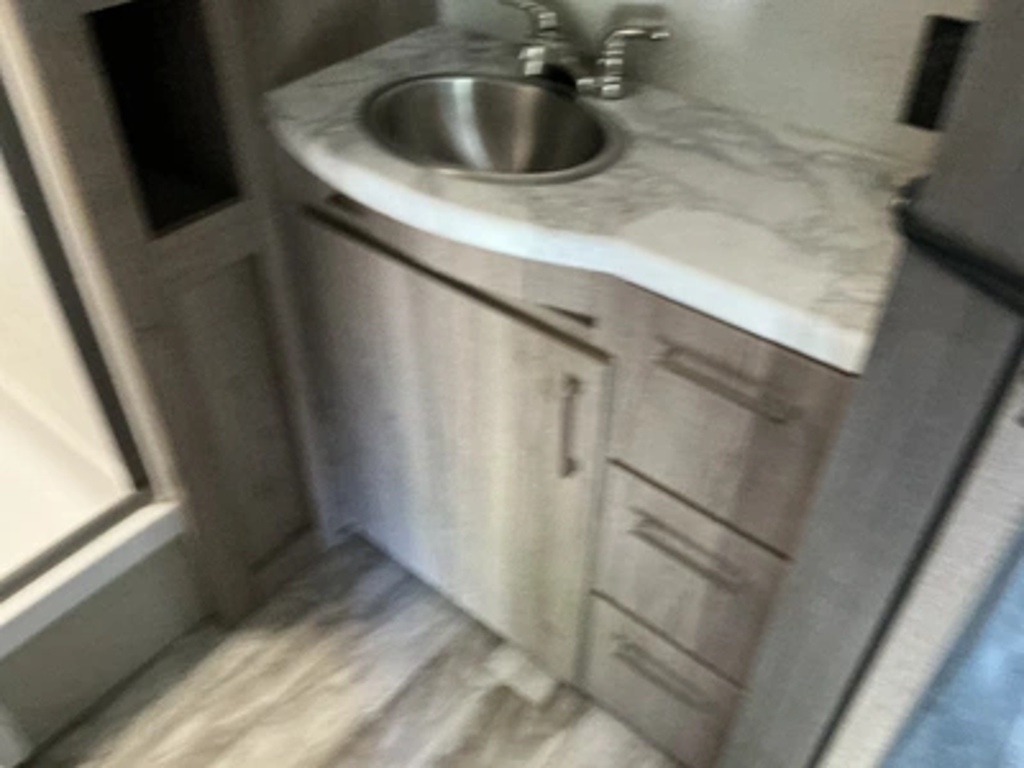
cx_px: 512
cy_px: 384
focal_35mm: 28
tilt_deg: -40.1
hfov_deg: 63.4
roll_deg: -1.8
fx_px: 828
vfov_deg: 49.7
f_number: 1.8
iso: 400
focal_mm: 3
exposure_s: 1/30
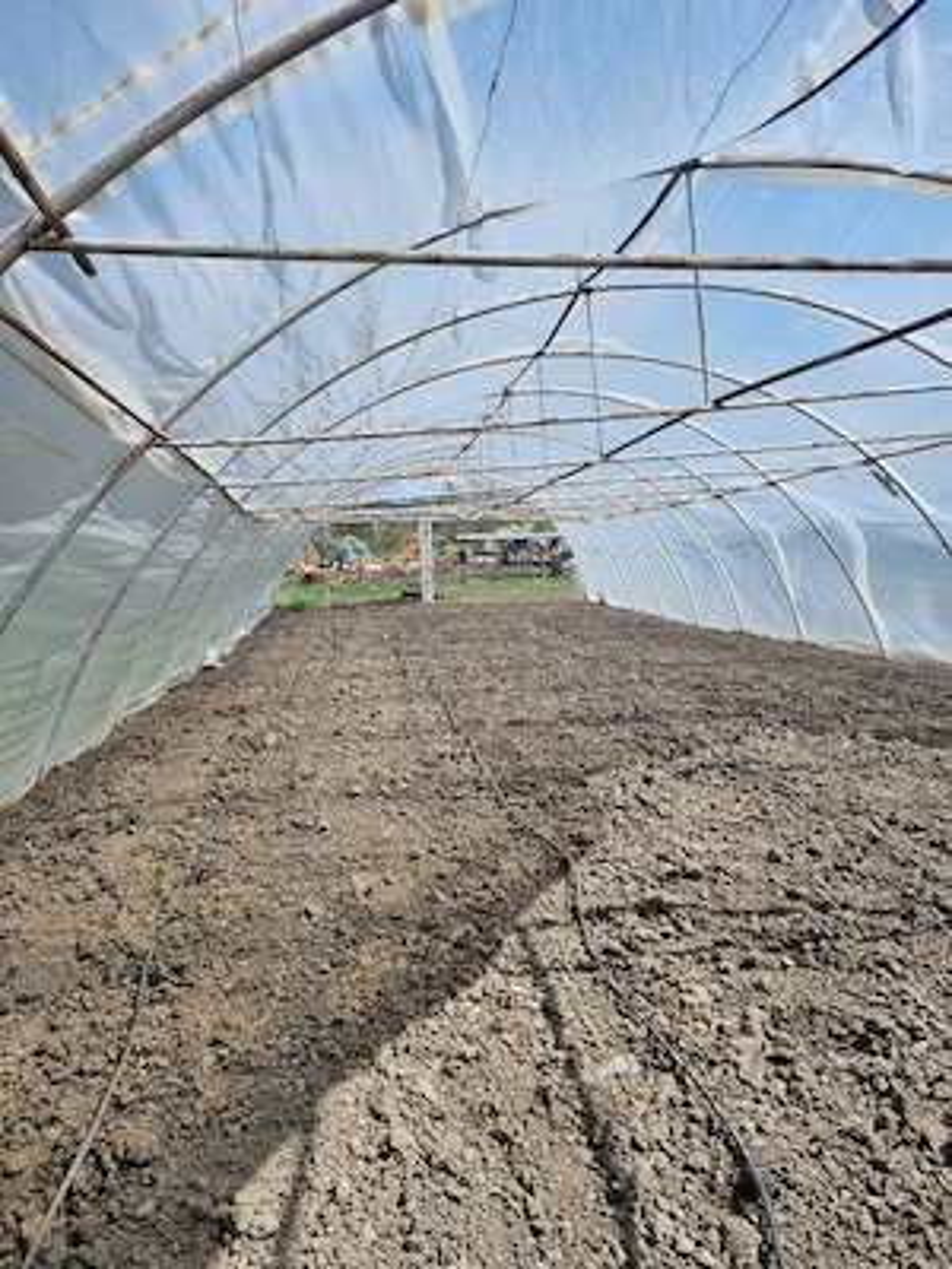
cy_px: 634
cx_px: 476
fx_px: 953
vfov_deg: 67.3
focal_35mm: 26
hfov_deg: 53.1
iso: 50
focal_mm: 5.4
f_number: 1.8
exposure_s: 1/3333
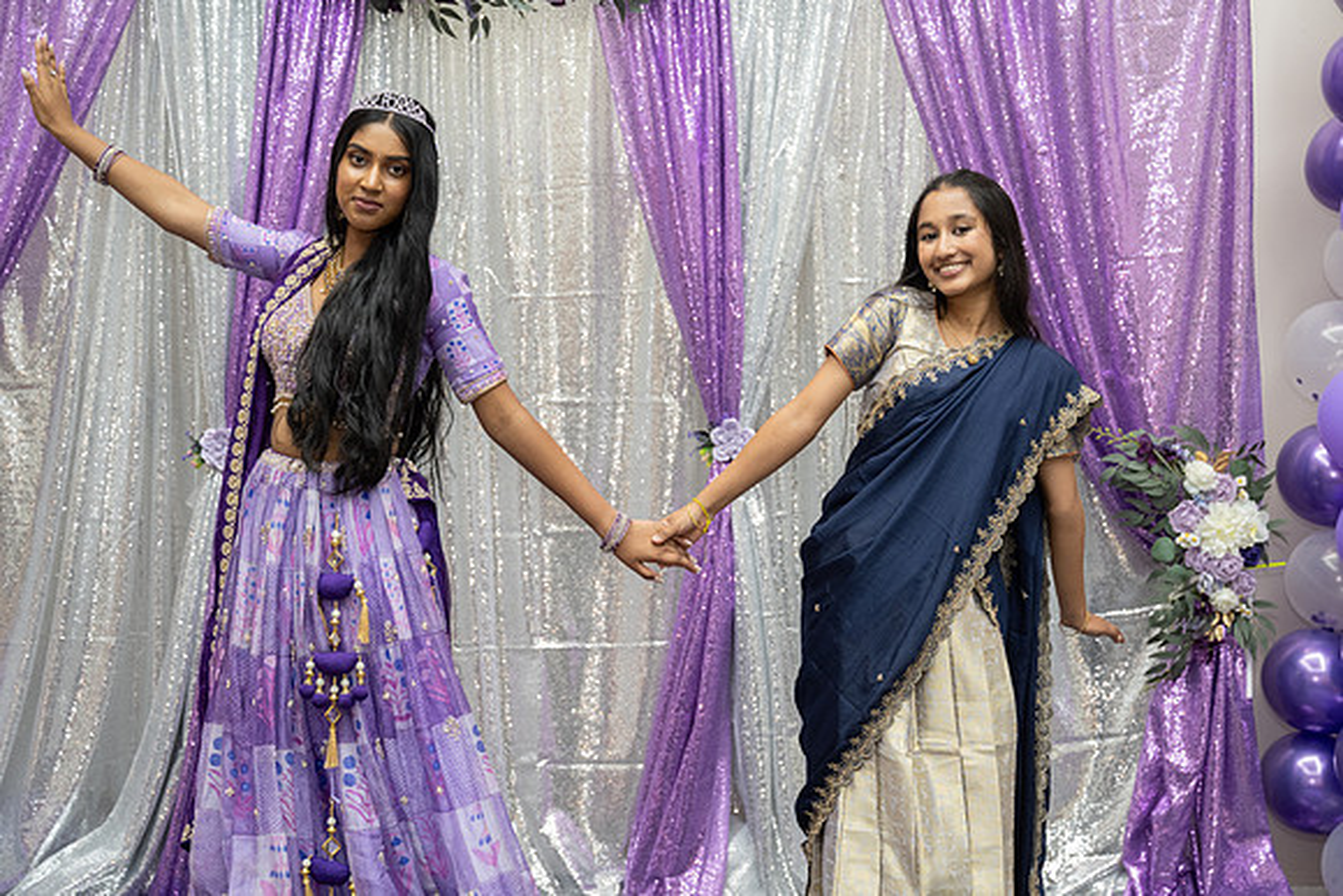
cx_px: 672
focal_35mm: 59
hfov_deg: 33.9
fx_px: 2205
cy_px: 448
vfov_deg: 23.0
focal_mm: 59
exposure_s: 1/160
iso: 1000
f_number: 3.5
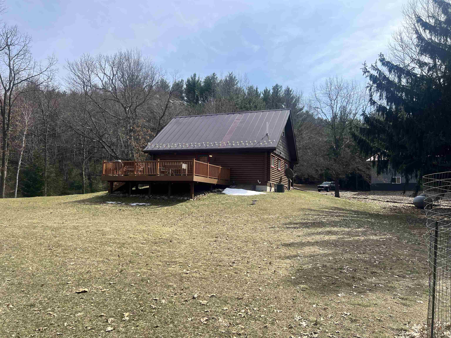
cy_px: 169
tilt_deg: +6.1
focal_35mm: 26
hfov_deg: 67.3
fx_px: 339
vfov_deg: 53.1
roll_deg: -2.1
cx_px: 226
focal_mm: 5.7
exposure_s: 1/3257
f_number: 1.5
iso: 50
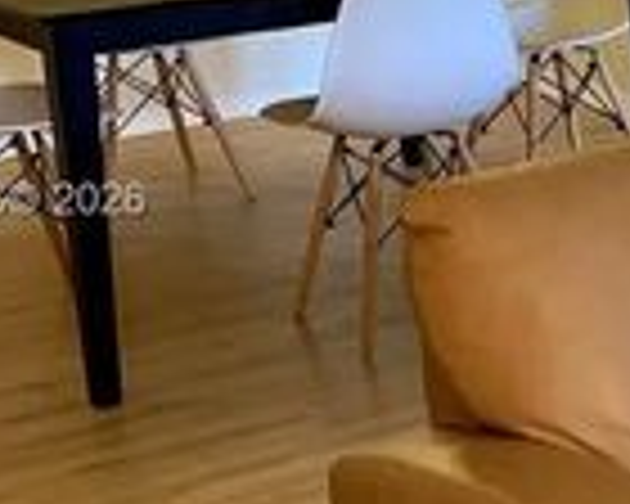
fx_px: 2163
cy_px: 202
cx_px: 1026
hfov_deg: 15.0
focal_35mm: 116
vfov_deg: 13.3
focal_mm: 4.25
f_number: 1.8
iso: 200
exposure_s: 1/60
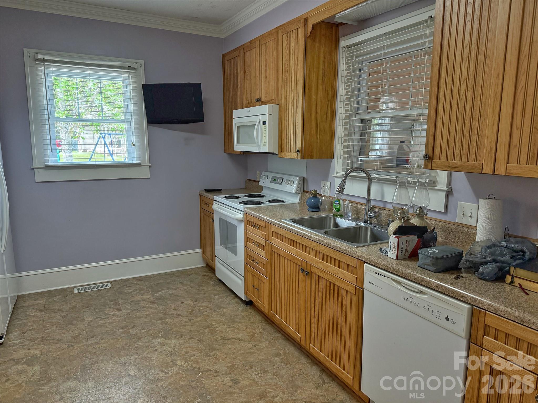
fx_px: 373
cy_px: 202
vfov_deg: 56.8
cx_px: 269
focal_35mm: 24
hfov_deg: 71.6
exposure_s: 1/127
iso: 200
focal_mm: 6.76
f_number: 1.78
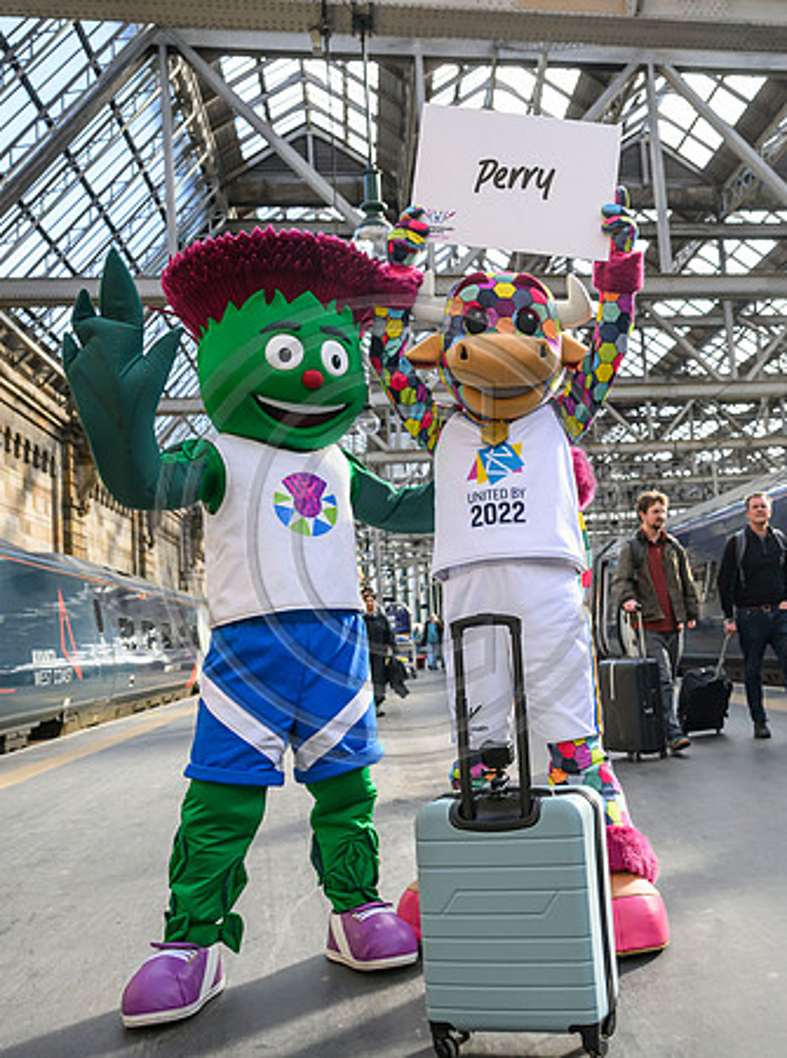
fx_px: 1057
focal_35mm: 35
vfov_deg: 53.1
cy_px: 529
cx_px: 585
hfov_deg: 39.8
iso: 1000
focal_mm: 24
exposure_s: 1/1000
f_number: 3.5
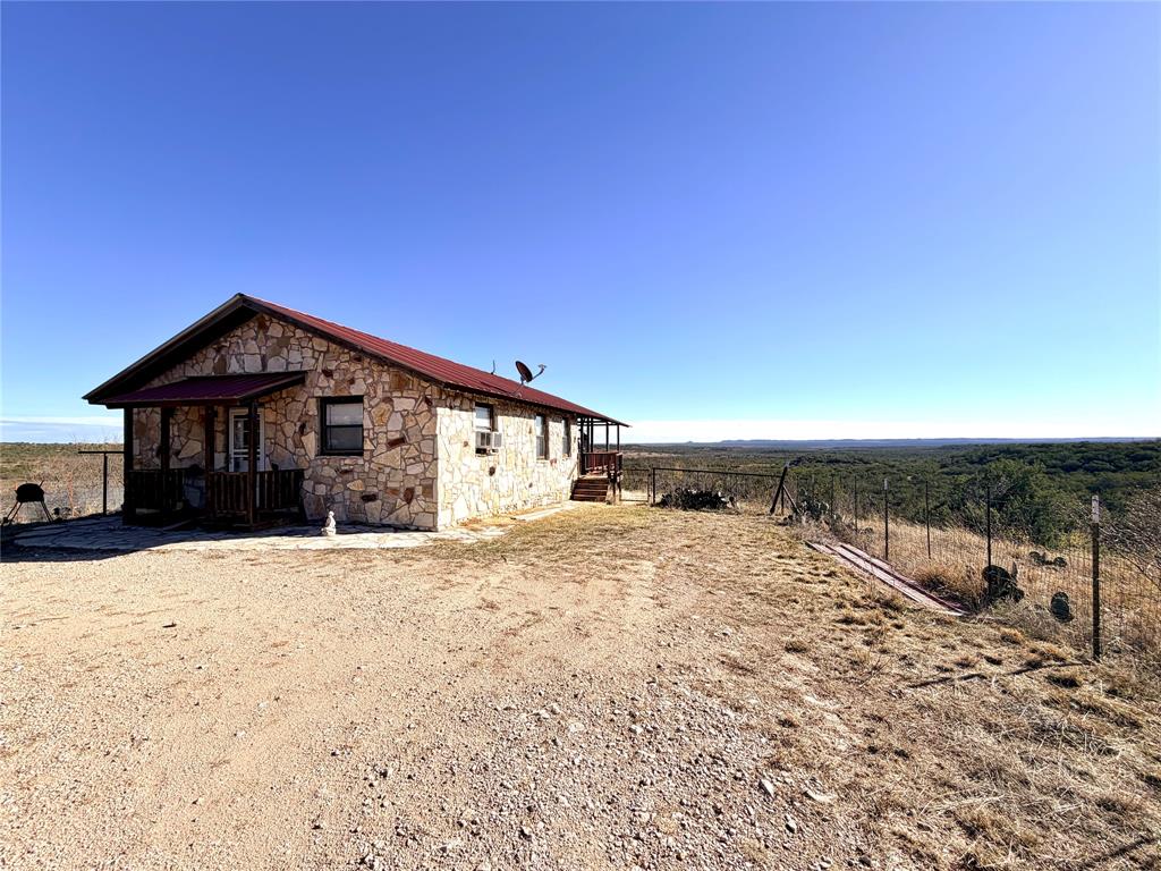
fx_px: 470
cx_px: 580
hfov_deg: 102.1
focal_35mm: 14
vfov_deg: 85.7
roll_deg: +0.8
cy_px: 436
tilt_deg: +2.2
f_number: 2.2
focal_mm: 2.22
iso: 20
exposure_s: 1/985
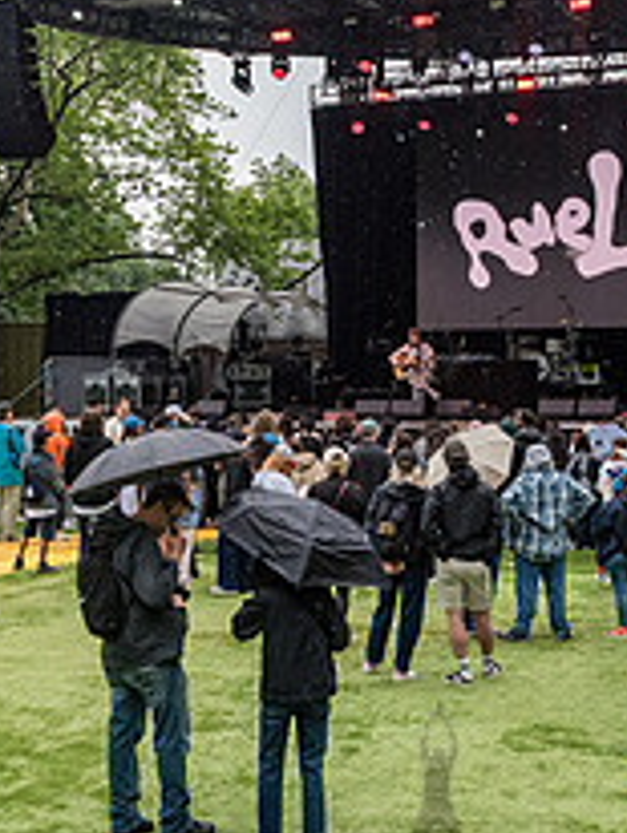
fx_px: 1639
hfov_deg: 21.6
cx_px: 383
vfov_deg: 28.5
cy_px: 431
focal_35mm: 68
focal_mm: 24
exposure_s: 1/2000
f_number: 4.5
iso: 2000
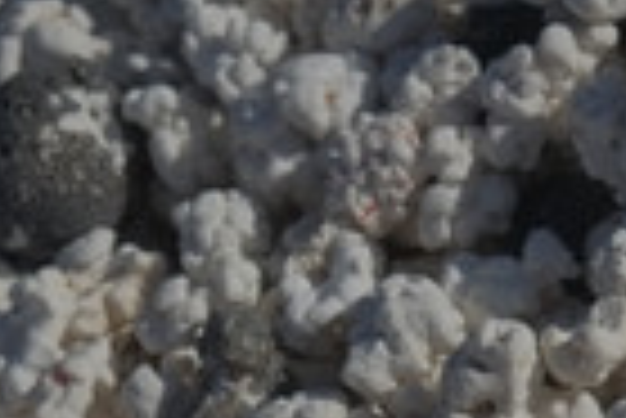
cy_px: 919
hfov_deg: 10.9
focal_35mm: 189
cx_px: 324
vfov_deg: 7.0
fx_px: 3290
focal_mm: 27
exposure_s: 1/1600
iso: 200
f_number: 8
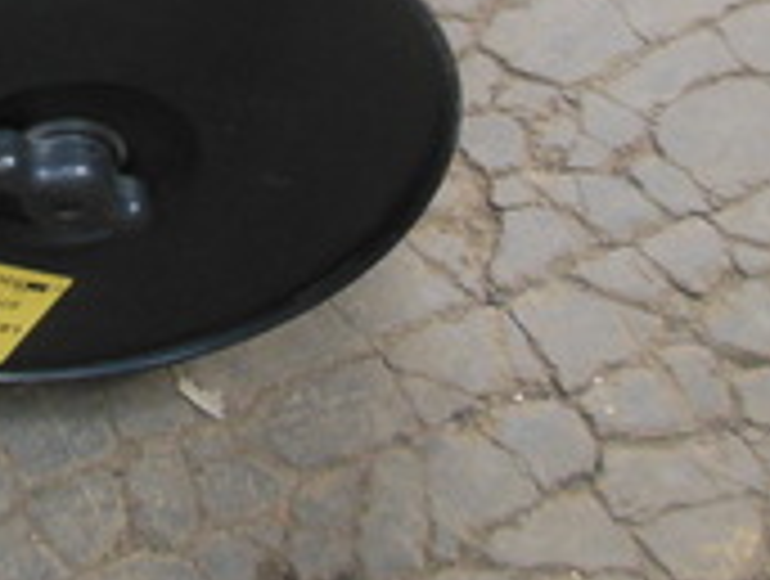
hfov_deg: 25.4
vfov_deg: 19.7
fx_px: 1560
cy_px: -139
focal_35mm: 70
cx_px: -113
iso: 400
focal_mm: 4.5
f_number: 3.2
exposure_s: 1/25
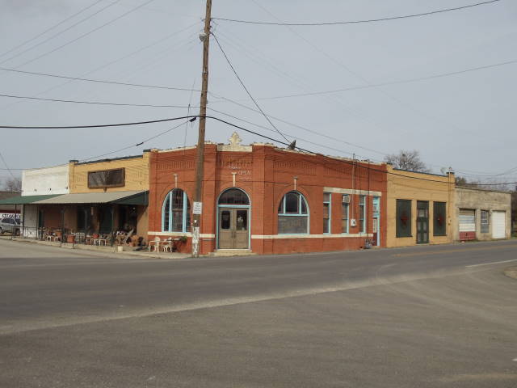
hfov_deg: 38.2
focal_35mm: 50
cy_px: 194
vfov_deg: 29.1
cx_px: 258
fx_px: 747
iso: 100
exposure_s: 1/400
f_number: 7.5
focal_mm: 6.81
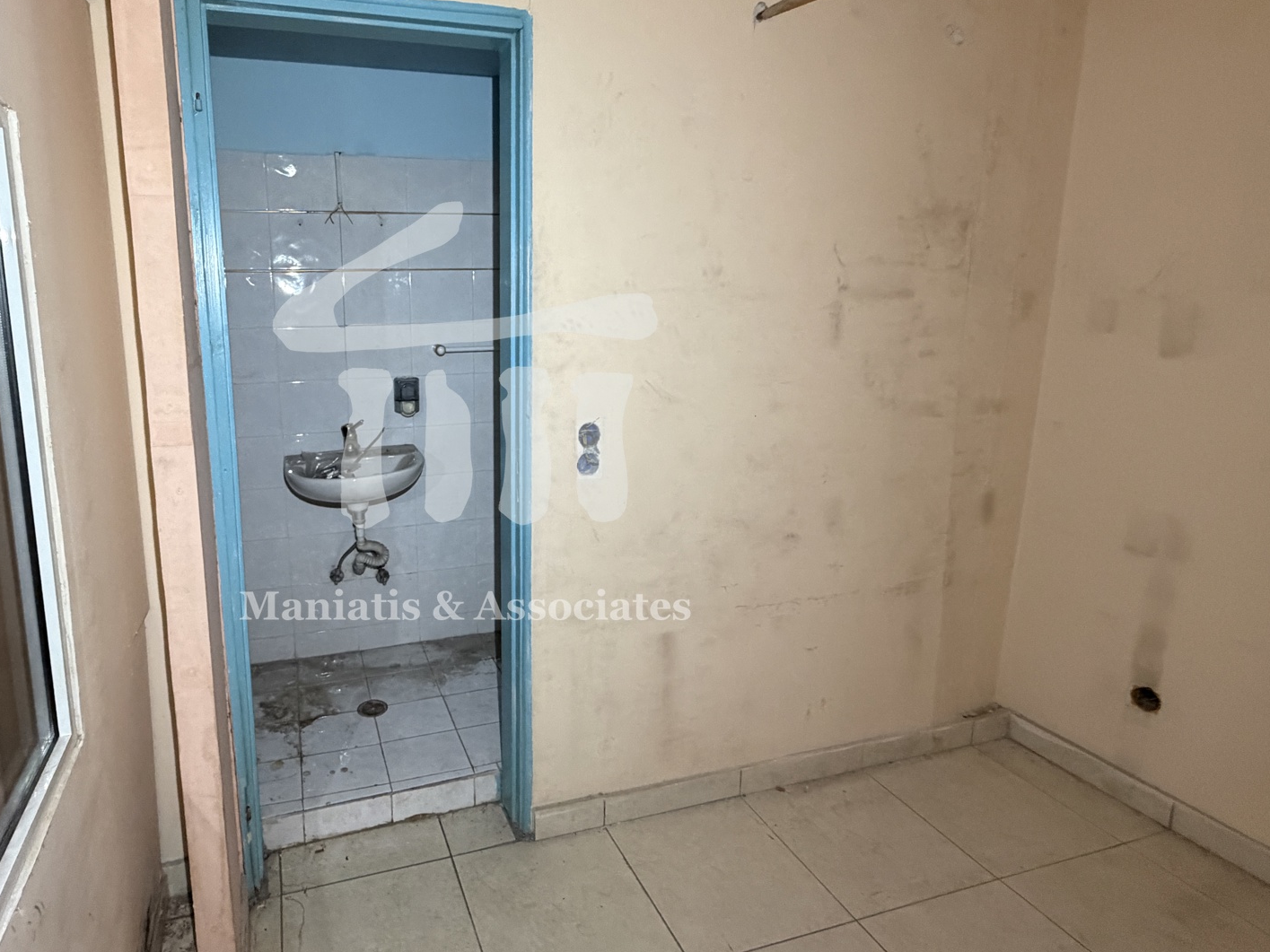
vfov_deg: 68.4
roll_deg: +0.1
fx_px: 697
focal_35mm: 19
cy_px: 412
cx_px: 463
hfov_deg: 82.8
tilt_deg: -9.4
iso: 500
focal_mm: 2.22
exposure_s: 1/60
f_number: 2.2
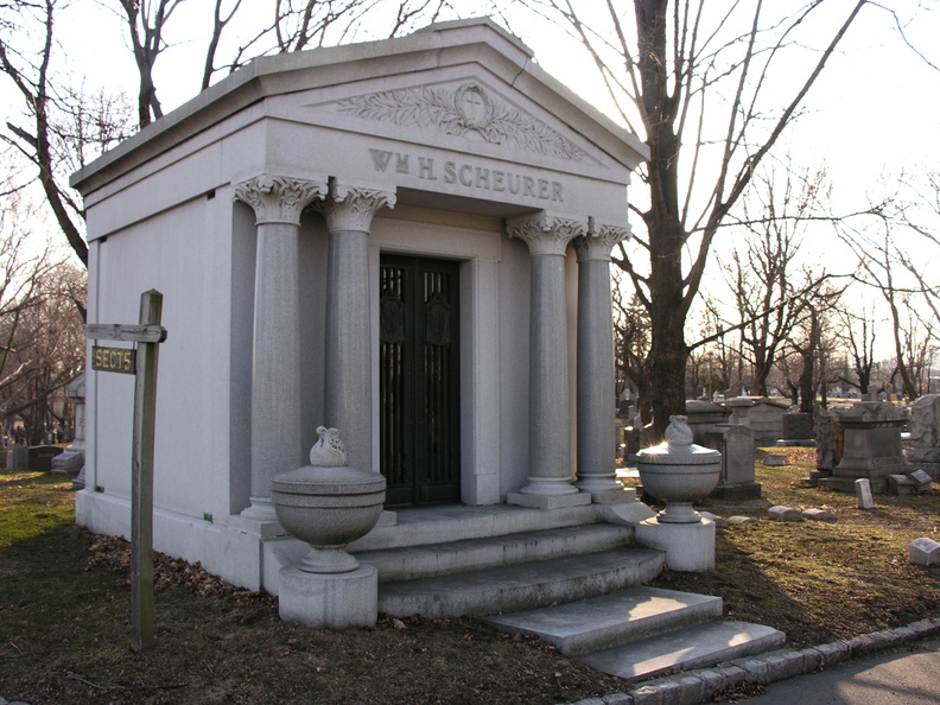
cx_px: 470
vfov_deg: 40.7
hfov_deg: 52.6
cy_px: 352
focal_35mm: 35
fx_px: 950
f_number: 4.5
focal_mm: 8.9
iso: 50
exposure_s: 1/99.3
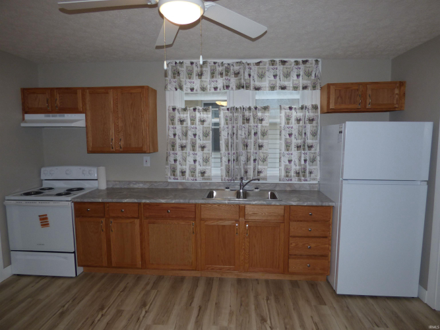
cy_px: 165
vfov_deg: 66.0
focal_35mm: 20
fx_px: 254
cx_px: 220
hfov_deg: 81.8
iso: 100
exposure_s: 1/60
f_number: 2.8
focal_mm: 3.58
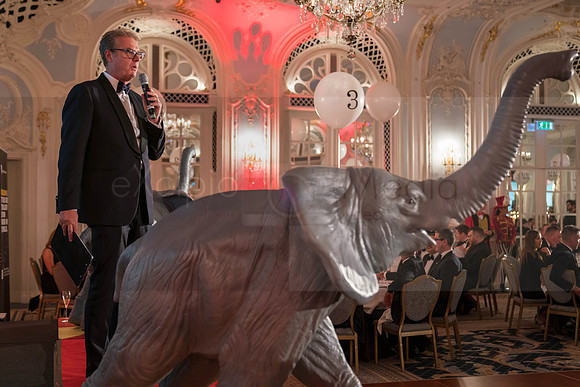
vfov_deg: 28.0
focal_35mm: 48
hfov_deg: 41.0
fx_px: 776
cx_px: 297
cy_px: 189
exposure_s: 1/100
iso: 2500
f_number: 2.8
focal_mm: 47
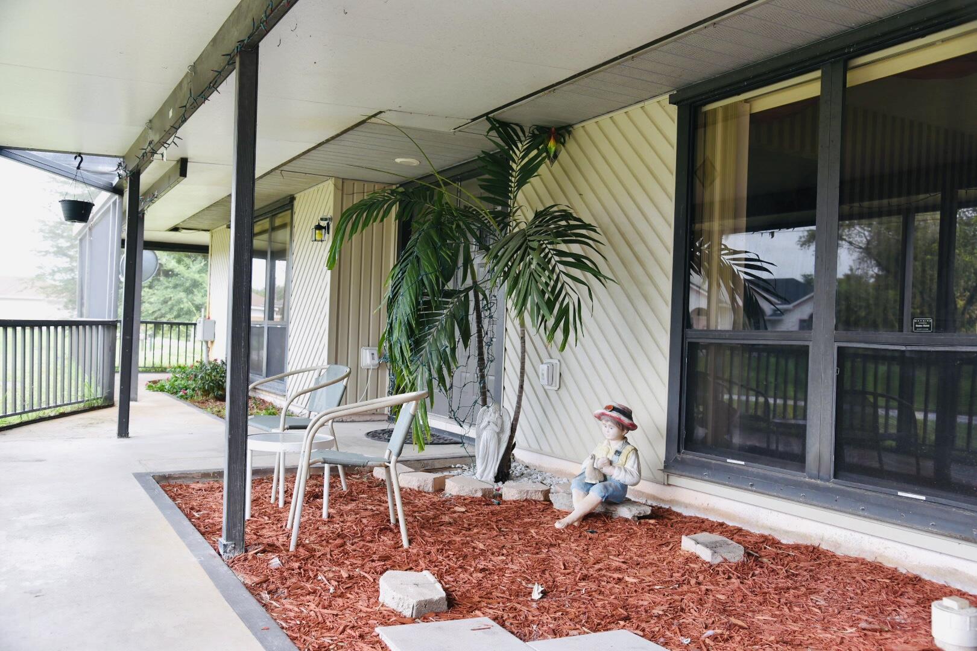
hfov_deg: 60.3
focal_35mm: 31
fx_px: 841
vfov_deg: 42.3
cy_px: 326
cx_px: 488
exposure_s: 1/100
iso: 400
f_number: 5
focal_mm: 31
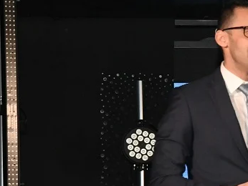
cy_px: 197
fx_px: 2151
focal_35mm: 300
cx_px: 421
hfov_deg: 6.5
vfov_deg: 4.9
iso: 3200
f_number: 5
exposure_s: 1/160
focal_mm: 48
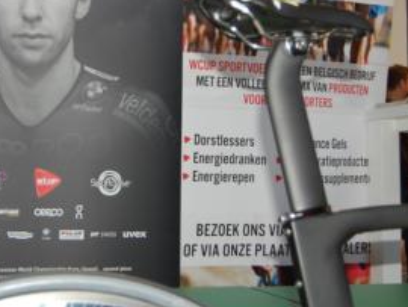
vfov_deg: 22.9
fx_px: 755
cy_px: 101
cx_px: 118
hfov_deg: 29.9
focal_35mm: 64
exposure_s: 1/60
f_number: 4
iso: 400
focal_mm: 24
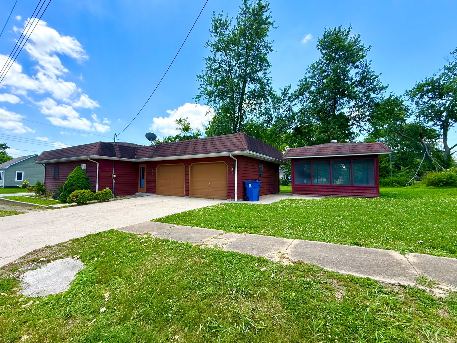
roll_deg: -0.3
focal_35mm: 15
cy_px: 169
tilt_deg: +3.7
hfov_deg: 98.1
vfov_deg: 81.7
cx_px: 222
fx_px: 198
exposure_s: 1/888
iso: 64
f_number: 2.2
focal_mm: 2.22
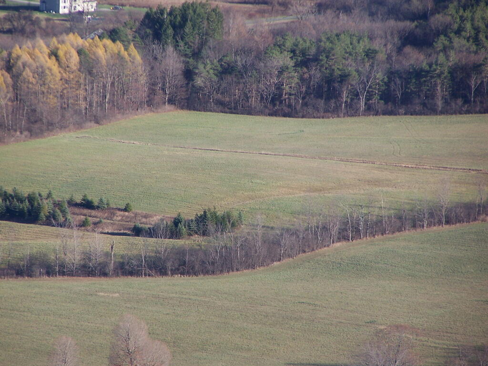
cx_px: 244
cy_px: 183
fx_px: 5357
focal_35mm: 380
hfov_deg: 5.2
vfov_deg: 3.9
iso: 80
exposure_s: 1/400
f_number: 3.7
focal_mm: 63
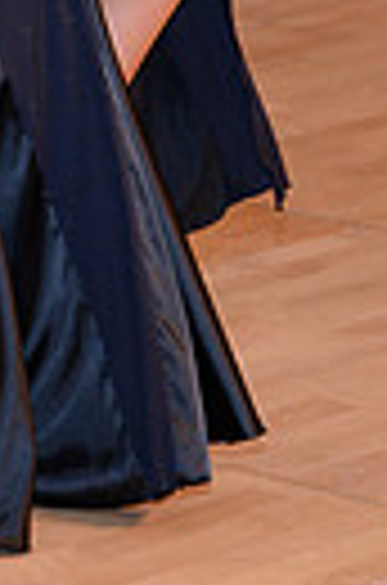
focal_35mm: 312
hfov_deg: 4.4
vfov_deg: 6.5
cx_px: -137
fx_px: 5058
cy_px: -396
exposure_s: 1/200
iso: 2000
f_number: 5
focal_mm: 70
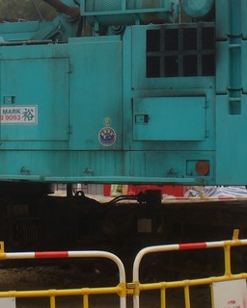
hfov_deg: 13.1
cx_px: 50
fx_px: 1069
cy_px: 66
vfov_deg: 16.3
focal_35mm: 117
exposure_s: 1/250
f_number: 3
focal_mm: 7.9
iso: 64
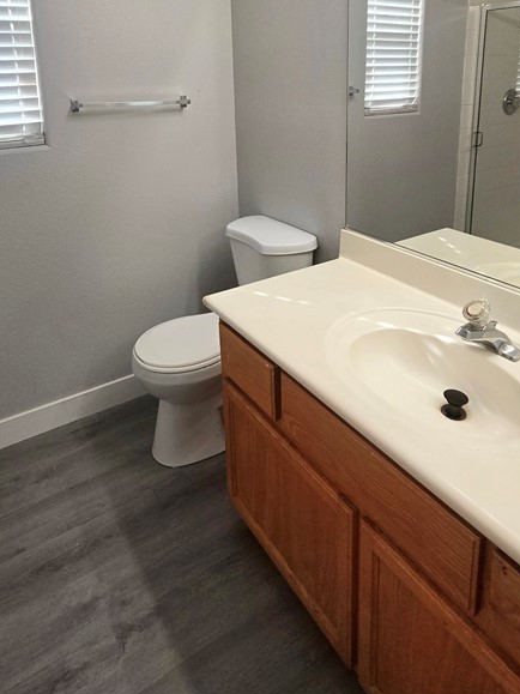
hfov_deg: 58.8
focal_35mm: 23
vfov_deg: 69.6
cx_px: 268
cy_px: 182
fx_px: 461
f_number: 2.2
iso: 100
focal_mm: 2.2
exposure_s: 1/120
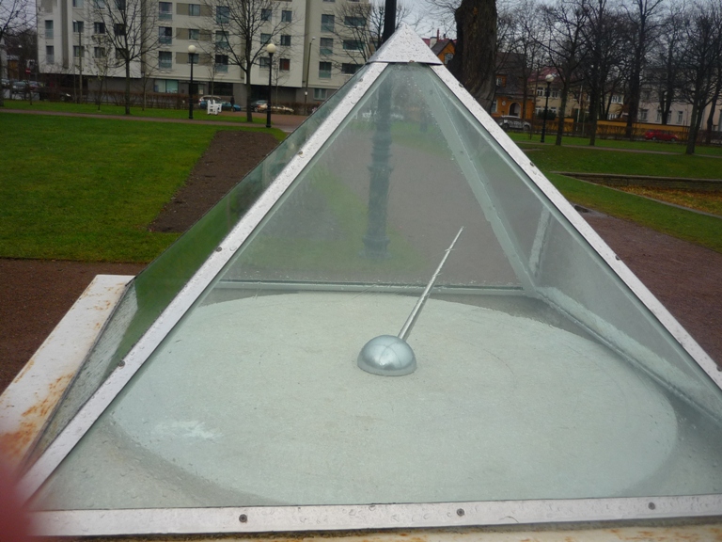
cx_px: 361
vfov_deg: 42.9
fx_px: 688
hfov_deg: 55.4
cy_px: 271
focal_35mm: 33
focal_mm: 5.5
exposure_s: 1/320
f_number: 2.8
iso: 100
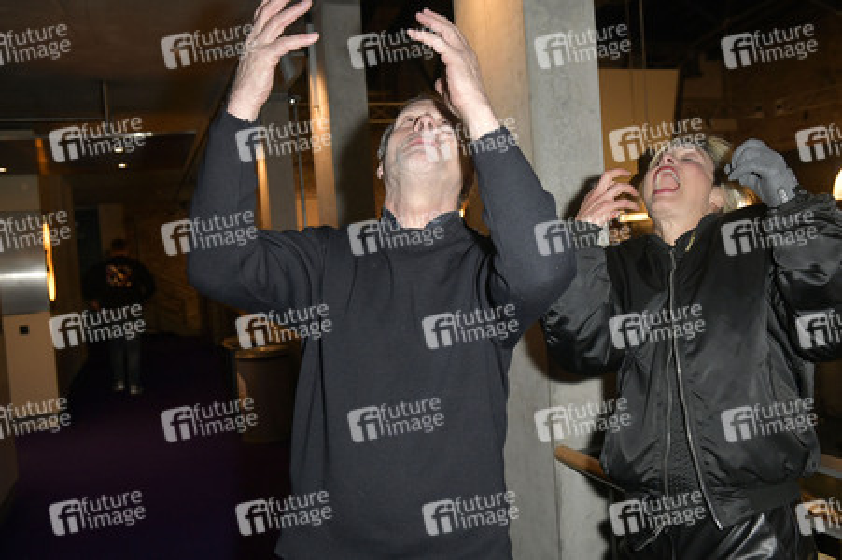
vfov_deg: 41.1
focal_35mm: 32
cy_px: 280
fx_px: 748
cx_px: 421
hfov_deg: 58.8
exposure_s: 1/250
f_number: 6.3
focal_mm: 32
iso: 2500
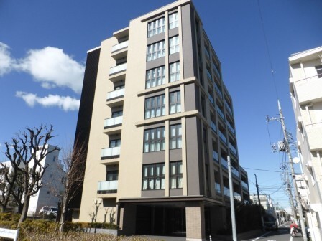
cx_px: 161
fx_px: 223
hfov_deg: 71.6
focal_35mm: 24
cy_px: 120
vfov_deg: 56.8
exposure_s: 1/1000
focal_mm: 4.3
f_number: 3.3
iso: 100
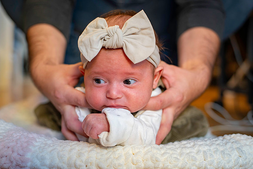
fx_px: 351
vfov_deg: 27.0
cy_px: 84
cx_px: 126
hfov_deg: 39.6
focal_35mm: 50
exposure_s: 1/60
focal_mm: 50
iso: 1000
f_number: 3.2
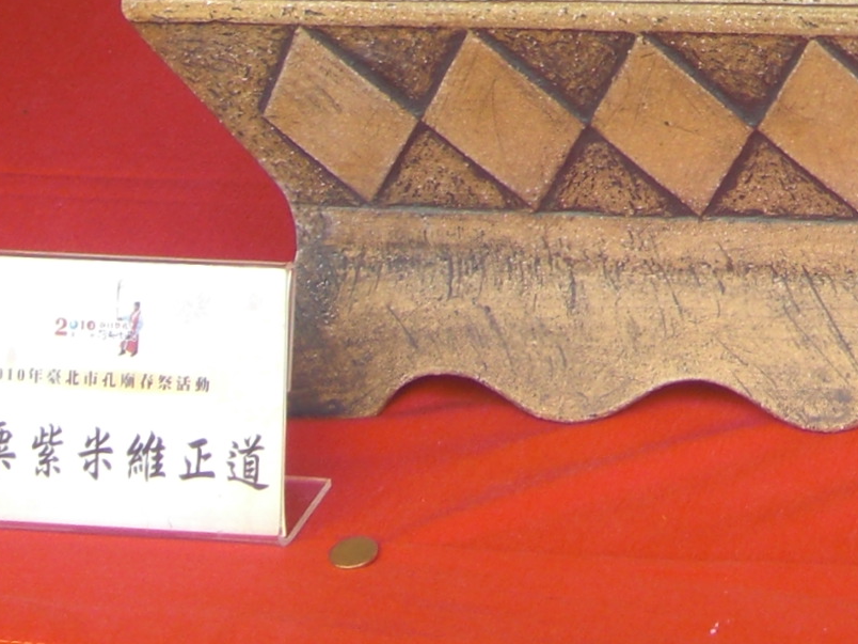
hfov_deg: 12.6
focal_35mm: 149
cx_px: 1283
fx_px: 3693
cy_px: -544
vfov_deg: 9.4
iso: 50
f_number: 3
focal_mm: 6.9
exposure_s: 1/80
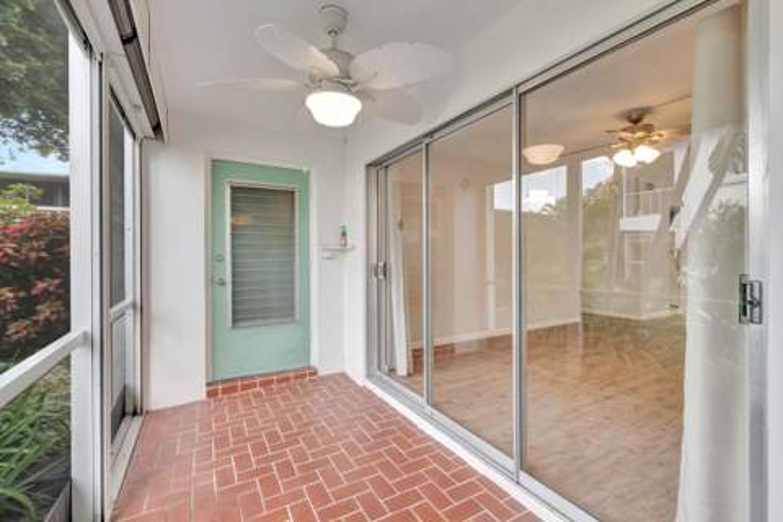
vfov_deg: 77.3
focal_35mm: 15
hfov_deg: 100.4
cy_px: 261
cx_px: 392
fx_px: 326
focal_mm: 10
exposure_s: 1/40
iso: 1100
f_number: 8
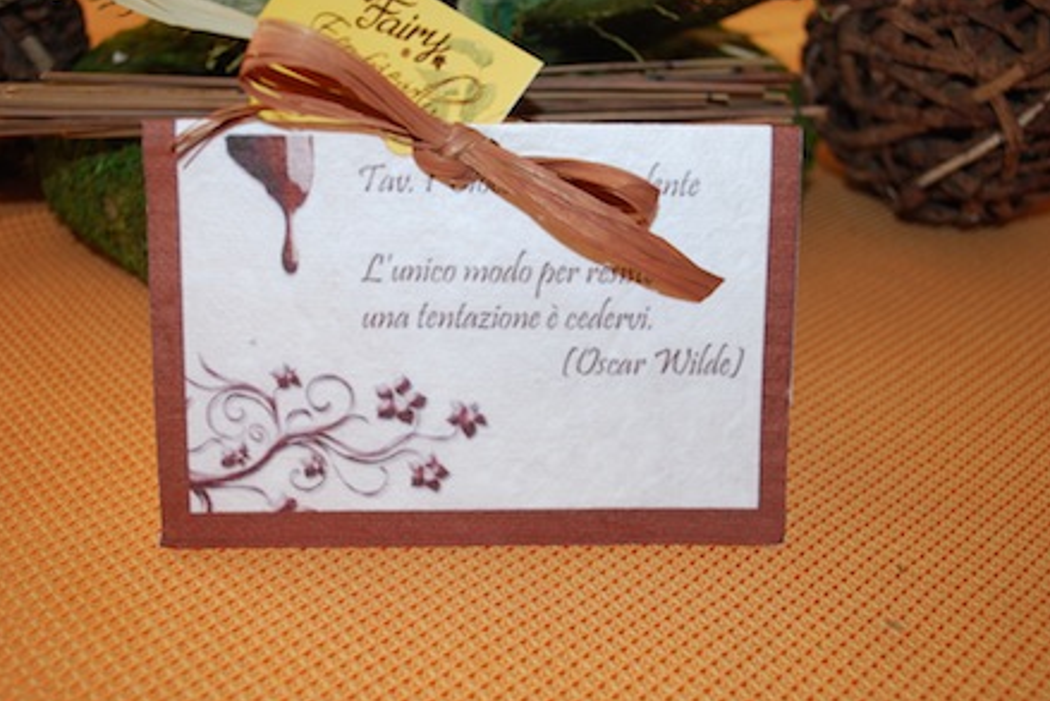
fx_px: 1167
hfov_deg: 48.4
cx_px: 533
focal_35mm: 40
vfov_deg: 33.4
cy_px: 346
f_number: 4.2
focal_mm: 26
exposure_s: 1/60
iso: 200
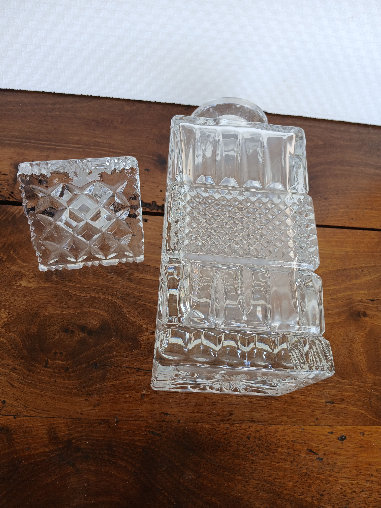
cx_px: 190
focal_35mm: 26
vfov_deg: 67.3
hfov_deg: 53.1
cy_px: 254
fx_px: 382
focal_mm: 3.98
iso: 32
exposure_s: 1/100
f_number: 1.8
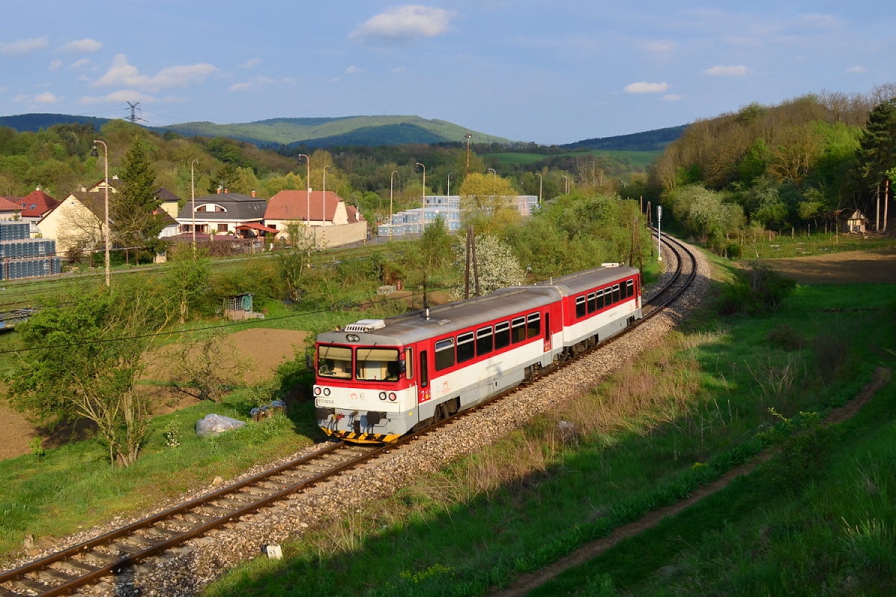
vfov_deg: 40.0
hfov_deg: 57.2
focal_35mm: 33
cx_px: 448
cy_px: 298
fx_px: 821
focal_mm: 22
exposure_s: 1/500
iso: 200
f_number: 8
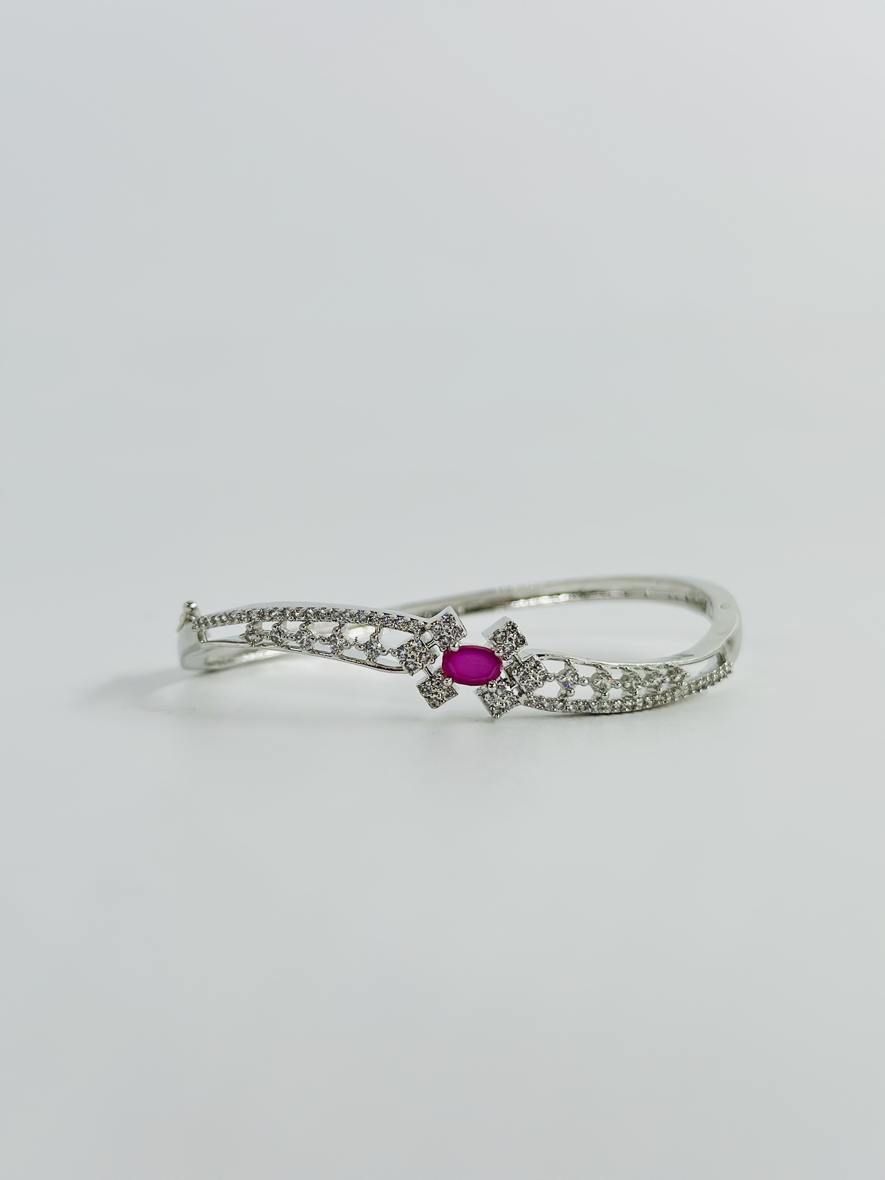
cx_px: 442
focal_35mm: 48
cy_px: 590
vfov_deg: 39.7
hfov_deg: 30.3
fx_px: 1636
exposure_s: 1/1376
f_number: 1.78
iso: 80
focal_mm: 6.86
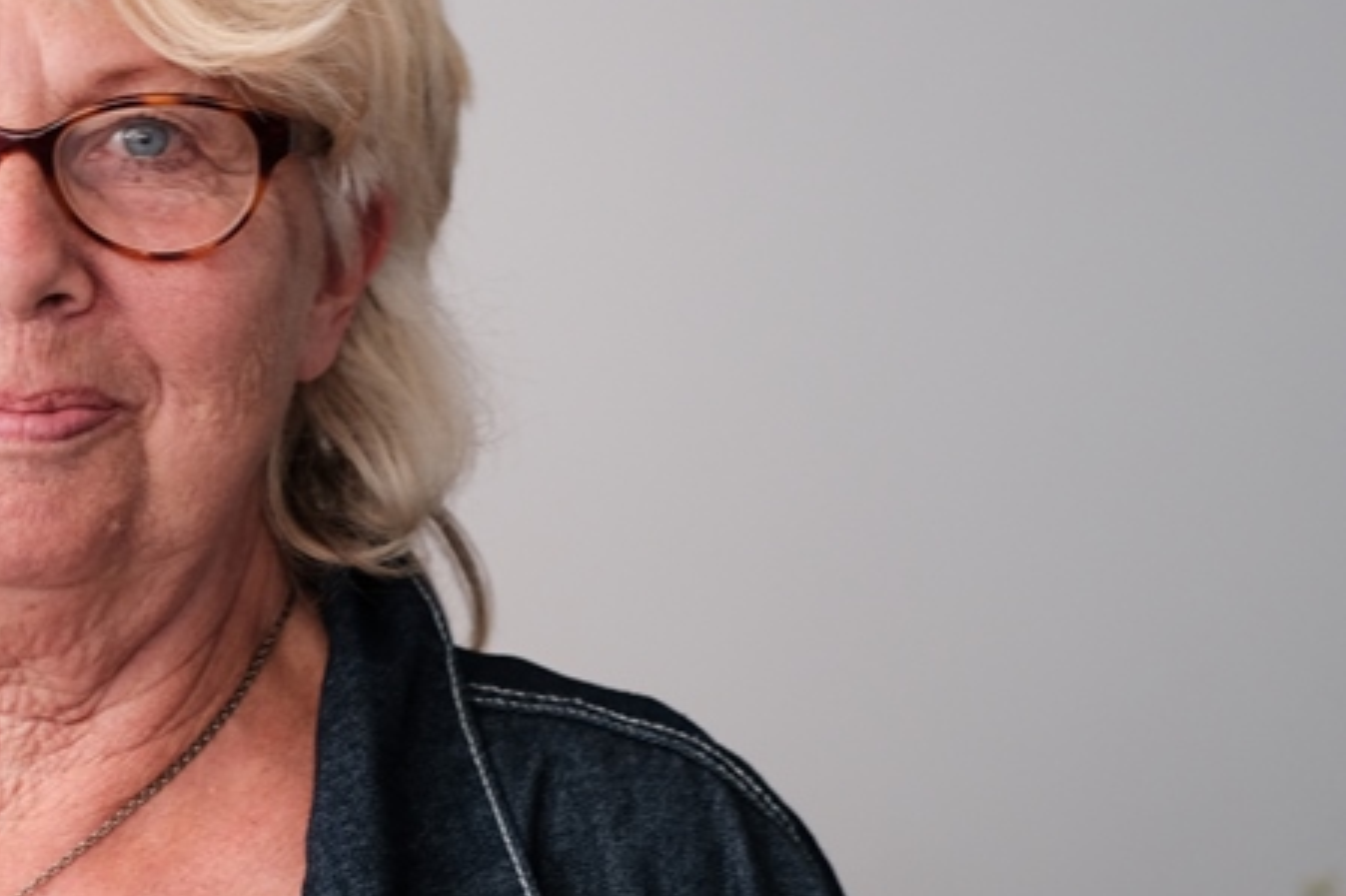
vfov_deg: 11.3
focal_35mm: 121
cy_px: 469
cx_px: 24
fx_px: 4522
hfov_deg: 16.6
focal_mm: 35
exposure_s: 1/75
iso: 400
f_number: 2.8
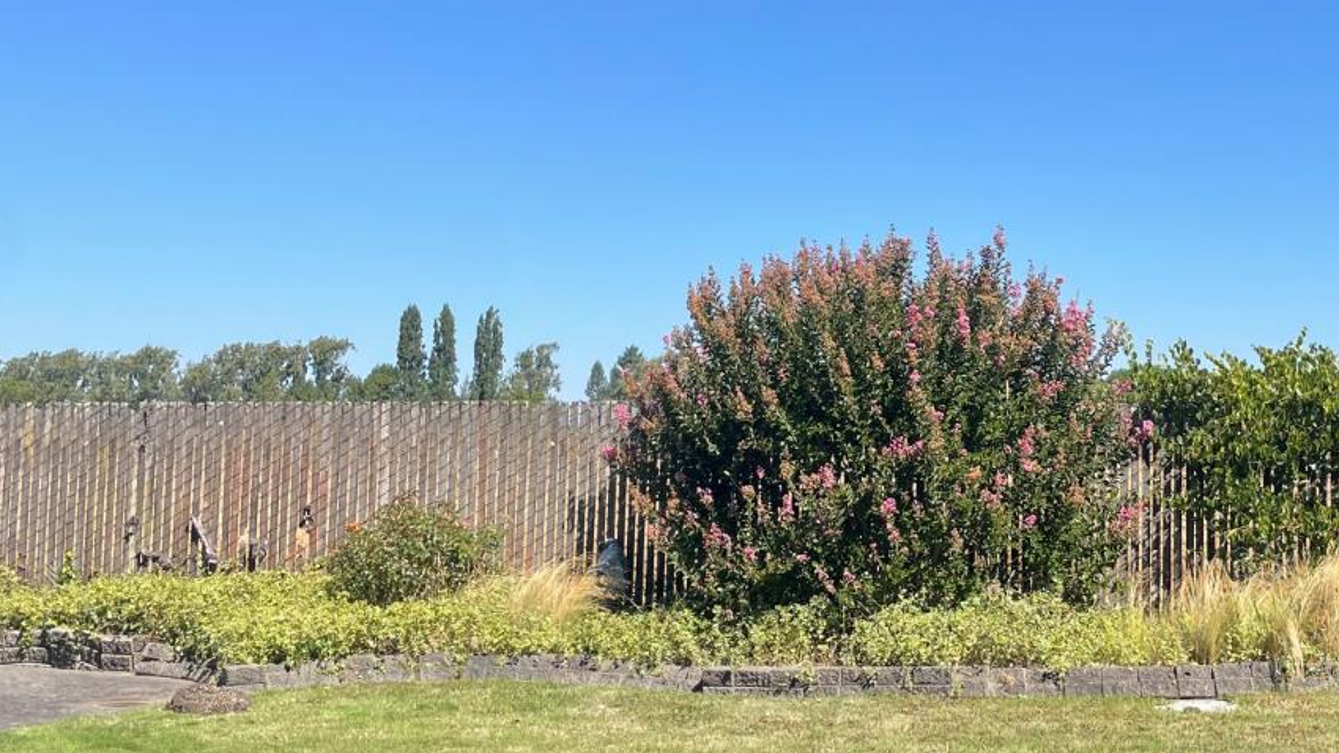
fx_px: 1775
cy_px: 451
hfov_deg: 40.1
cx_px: 1021
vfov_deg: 23.9
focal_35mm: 50
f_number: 1.6
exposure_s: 1/2681
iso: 32
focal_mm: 4.2
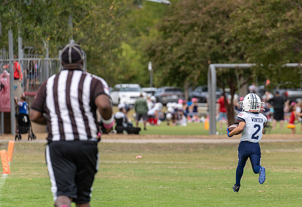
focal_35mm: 305
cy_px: 111
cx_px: 229
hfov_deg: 6.7
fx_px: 2581
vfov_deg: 4.6
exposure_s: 1/1250
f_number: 3.5
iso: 200
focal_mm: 200
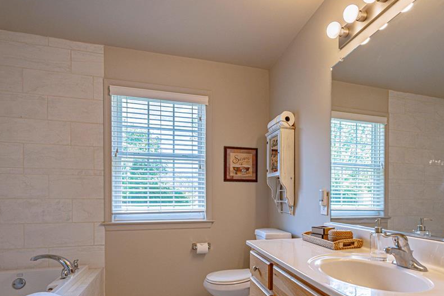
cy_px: 200
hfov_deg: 77.9
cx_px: 260
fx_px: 271
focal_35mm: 22
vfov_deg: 55.9
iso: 800
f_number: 5
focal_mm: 16
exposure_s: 1/1250
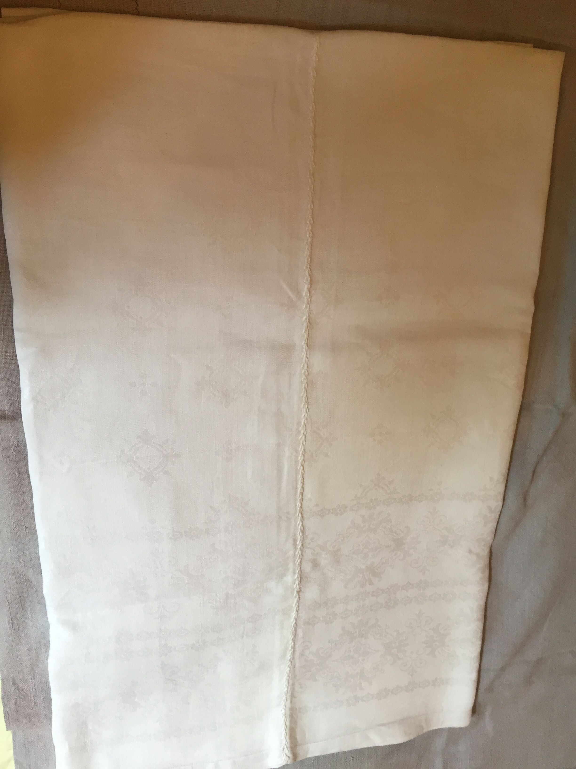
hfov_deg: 48.2
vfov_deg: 61.7
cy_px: 384
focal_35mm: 29
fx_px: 643
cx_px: 288
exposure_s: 1/33
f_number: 2.2
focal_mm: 4.15
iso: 80
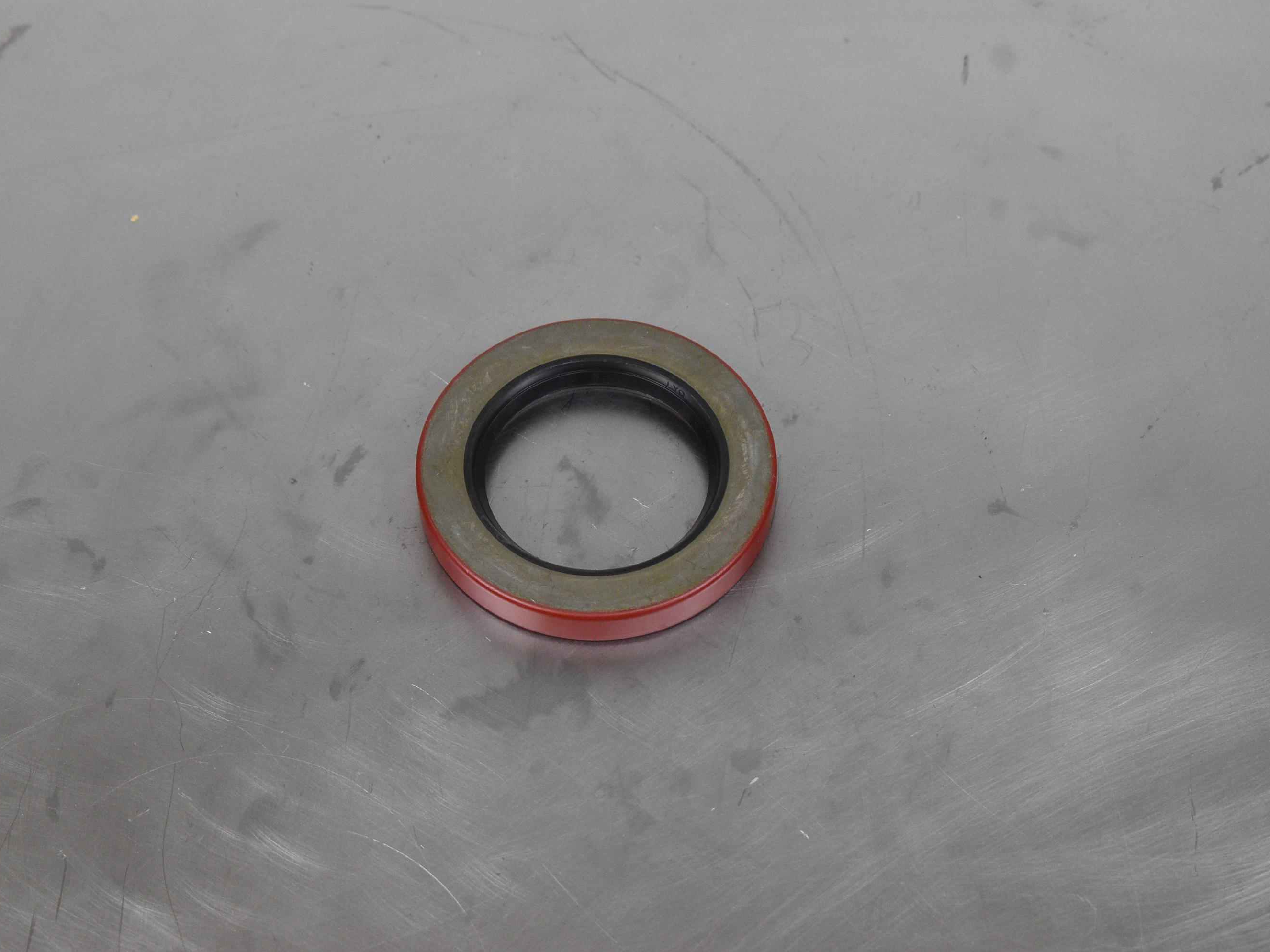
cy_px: 478
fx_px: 3285
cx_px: 610
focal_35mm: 90
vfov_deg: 16.5
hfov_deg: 21.9
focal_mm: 55
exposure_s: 1/160
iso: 1250
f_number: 6.3
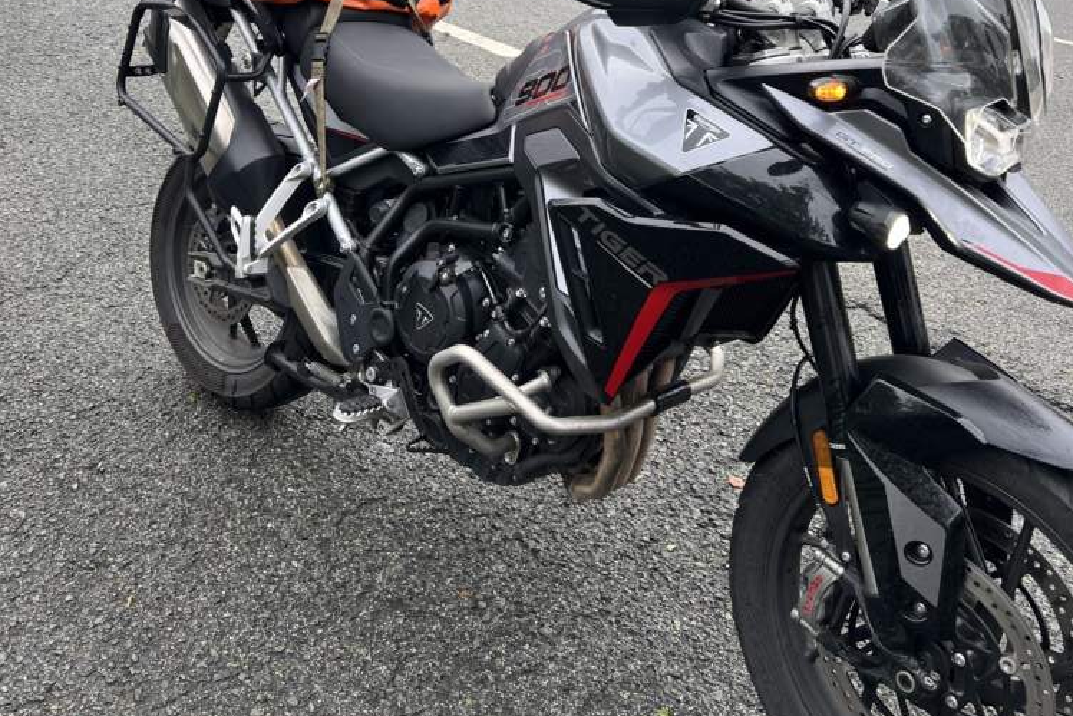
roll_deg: -1.7
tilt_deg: -13.7
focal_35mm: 37
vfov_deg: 33.7
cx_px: 526
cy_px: 47
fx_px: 1103
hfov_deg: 51.9
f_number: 1.5
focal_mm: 5.7
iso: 50
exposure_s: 1/121
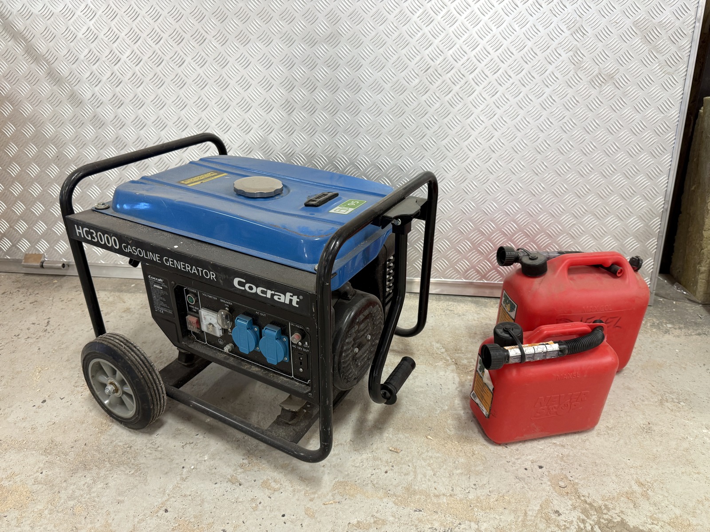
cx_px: 355
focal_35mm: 24
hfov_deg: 71.6
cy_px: 266
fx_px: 492
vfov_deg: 56.8
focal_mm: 6.76
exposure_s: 1/100
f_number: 1.78
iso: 200
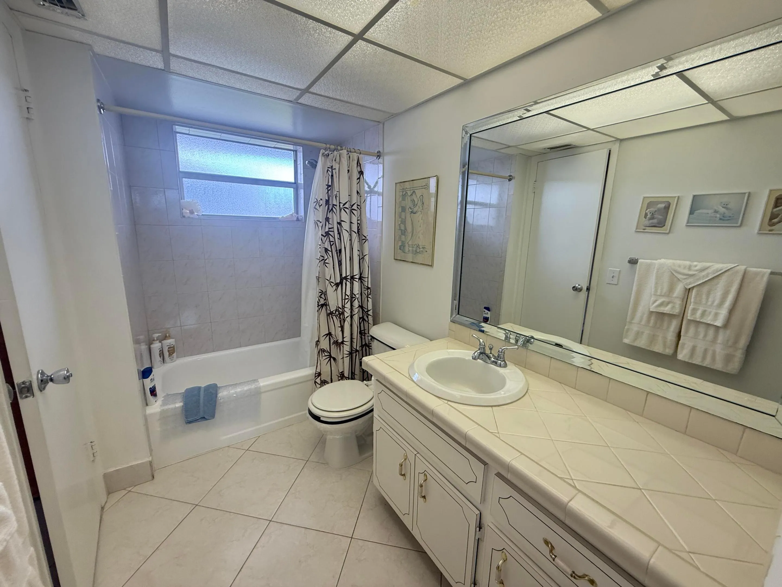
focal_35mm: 14
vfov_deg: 85.7
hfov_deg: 102.1
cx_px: 391
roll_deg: -1.7
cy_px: 294
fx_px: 316
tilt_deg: -11.1
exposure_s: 1/120
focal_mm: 2.22
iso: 160
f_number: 2.2
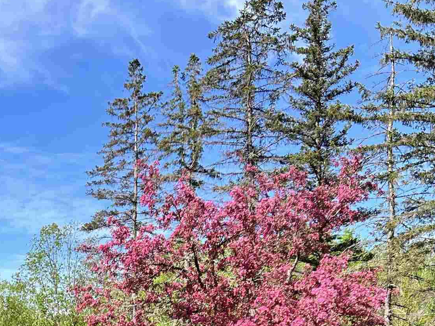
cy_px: 447
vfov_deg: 18.7
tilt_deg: -1.0
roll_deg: +0.7
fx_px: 905
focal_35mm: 72
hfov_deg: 26.0
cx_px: 29
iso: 50
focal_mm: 5.7
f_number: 1.5
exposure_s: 1/1808
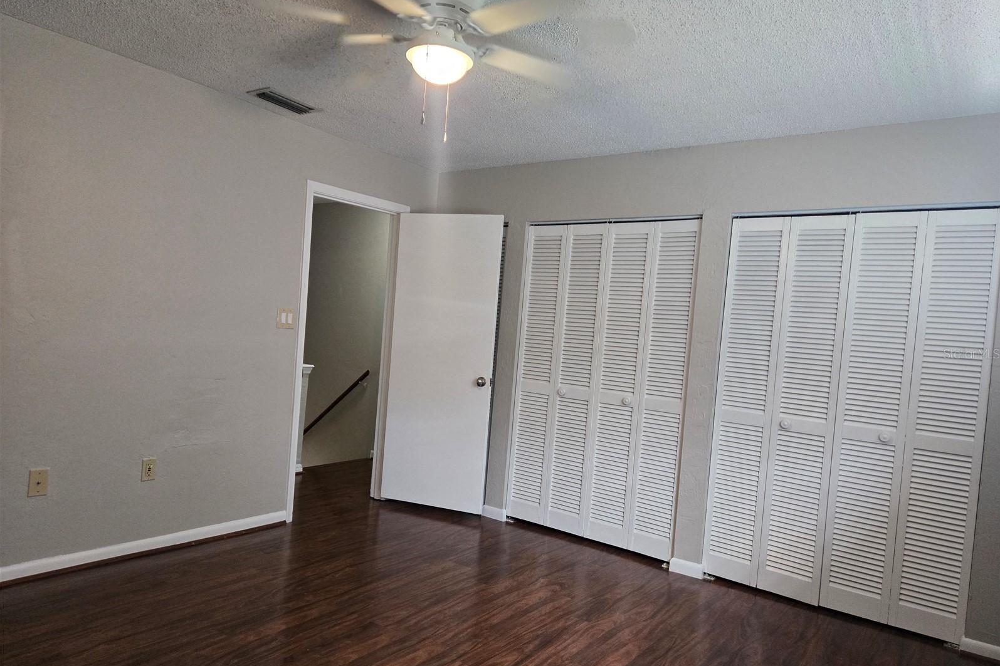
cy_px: 353
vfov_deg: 53.1
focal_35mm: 24
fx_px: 667
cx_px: 501
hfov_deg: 73.7
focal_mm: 5.4
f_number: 1.8
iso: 500
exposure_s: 1/120
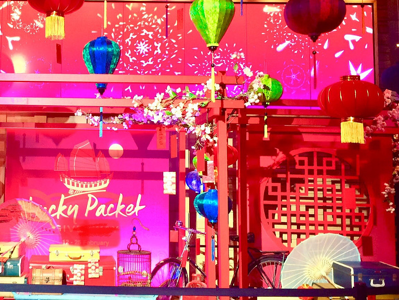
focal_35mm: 53
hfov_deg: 34.9
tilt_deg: +7.4
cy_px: 116
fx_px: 611
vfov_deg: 27.5
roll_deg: -1.7
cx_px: 75
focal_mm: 4.15
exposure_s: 1/30
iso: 80
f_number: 2.2
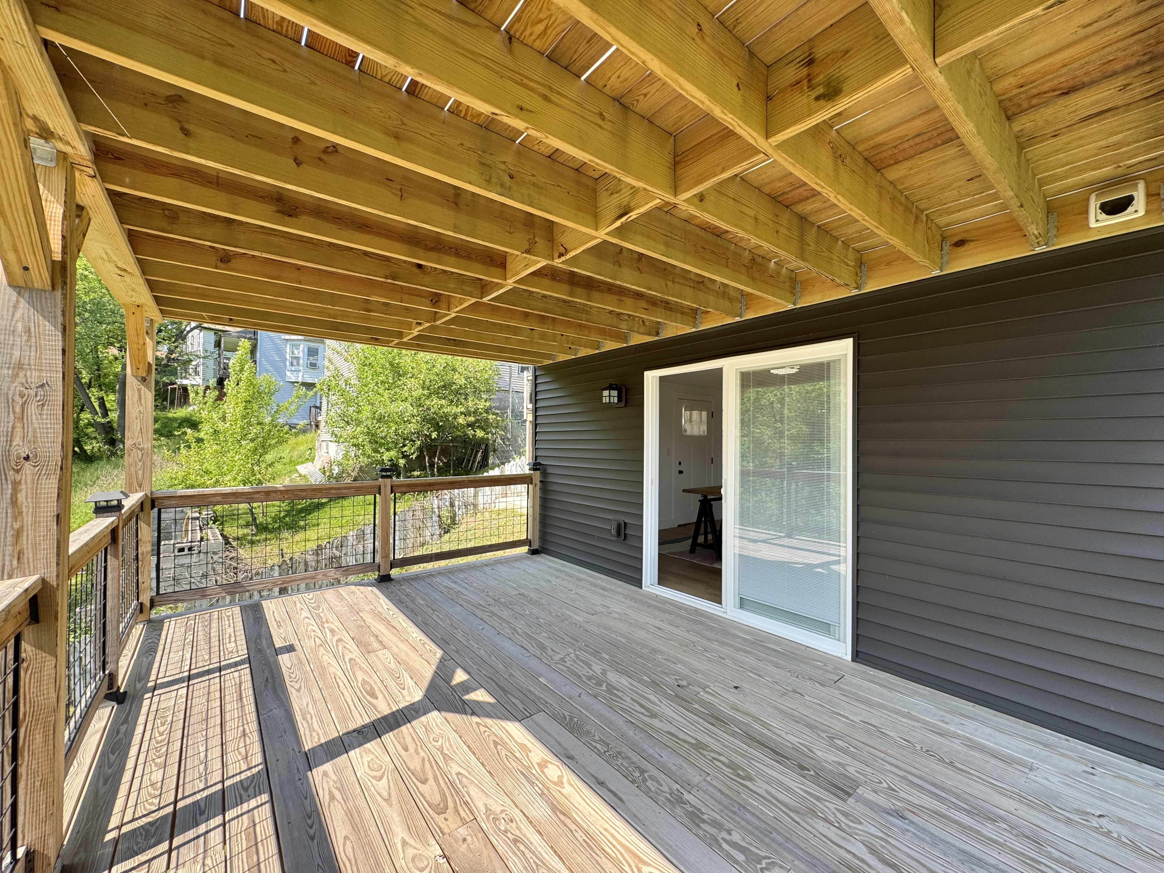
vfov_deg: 85.7
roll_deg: +0.1
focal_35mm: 14
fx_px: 471
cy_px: 436
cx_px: 582
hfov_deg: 102.1
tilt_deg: -0.2
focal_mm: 2.22
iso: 40
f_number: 2.2
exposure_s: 1/364
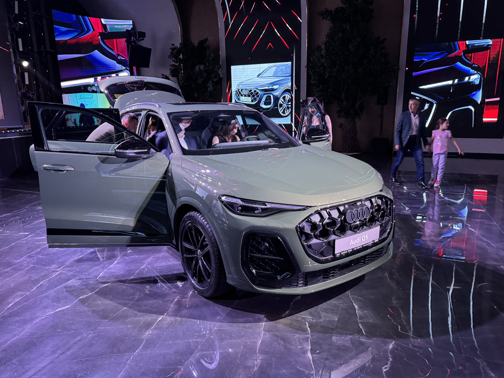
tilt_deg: -13.7
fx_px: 349
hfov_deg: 71.6
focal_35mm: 24
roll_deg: +0.9
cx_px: 252
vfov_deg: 56.8
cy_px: 189
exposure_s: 1/48
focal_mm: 6.76
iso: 640
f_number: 1.78
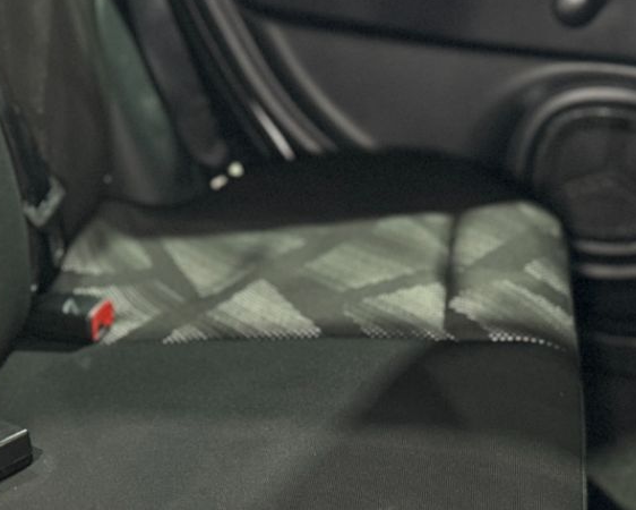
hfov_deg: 22.7
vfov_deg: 19.2
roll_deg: -0.7
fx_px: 1506
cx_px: -27
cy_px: 247
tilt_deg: -23.3
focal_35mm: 80
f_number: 1.78
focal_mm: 6.86
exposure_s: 1/30
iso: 1250
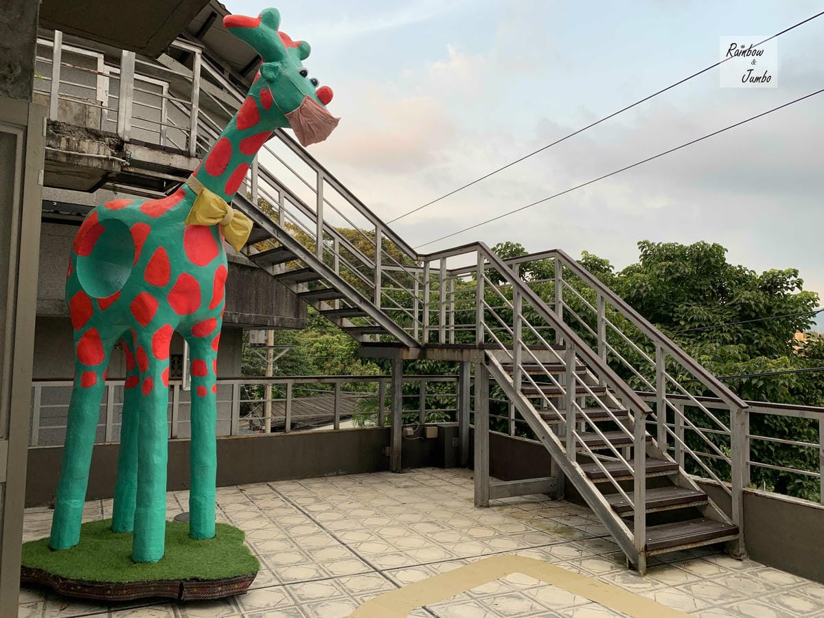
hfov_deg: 67.3
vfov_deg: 53.1
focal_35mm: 26
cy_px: 309
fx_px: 619
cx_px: 412
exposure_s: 1/126
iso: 25
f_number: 1.8
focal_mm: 4.25
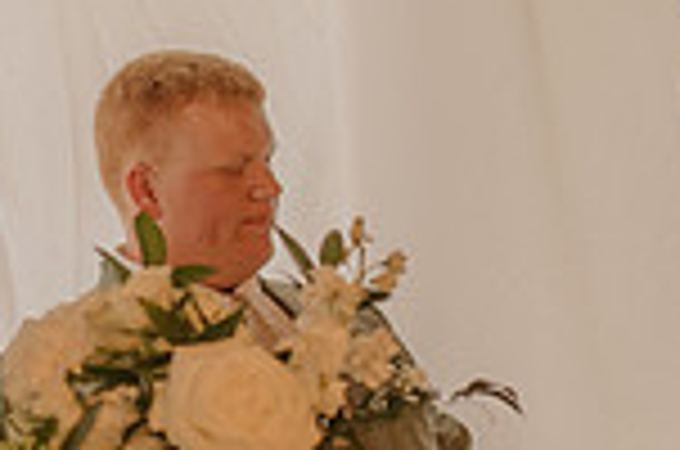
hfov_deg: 12.8
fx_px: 3016
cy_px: 189
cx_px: 184
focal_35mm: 160
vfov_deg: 8.5
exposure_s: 1/200
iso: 640
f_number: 2.5
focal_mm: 35
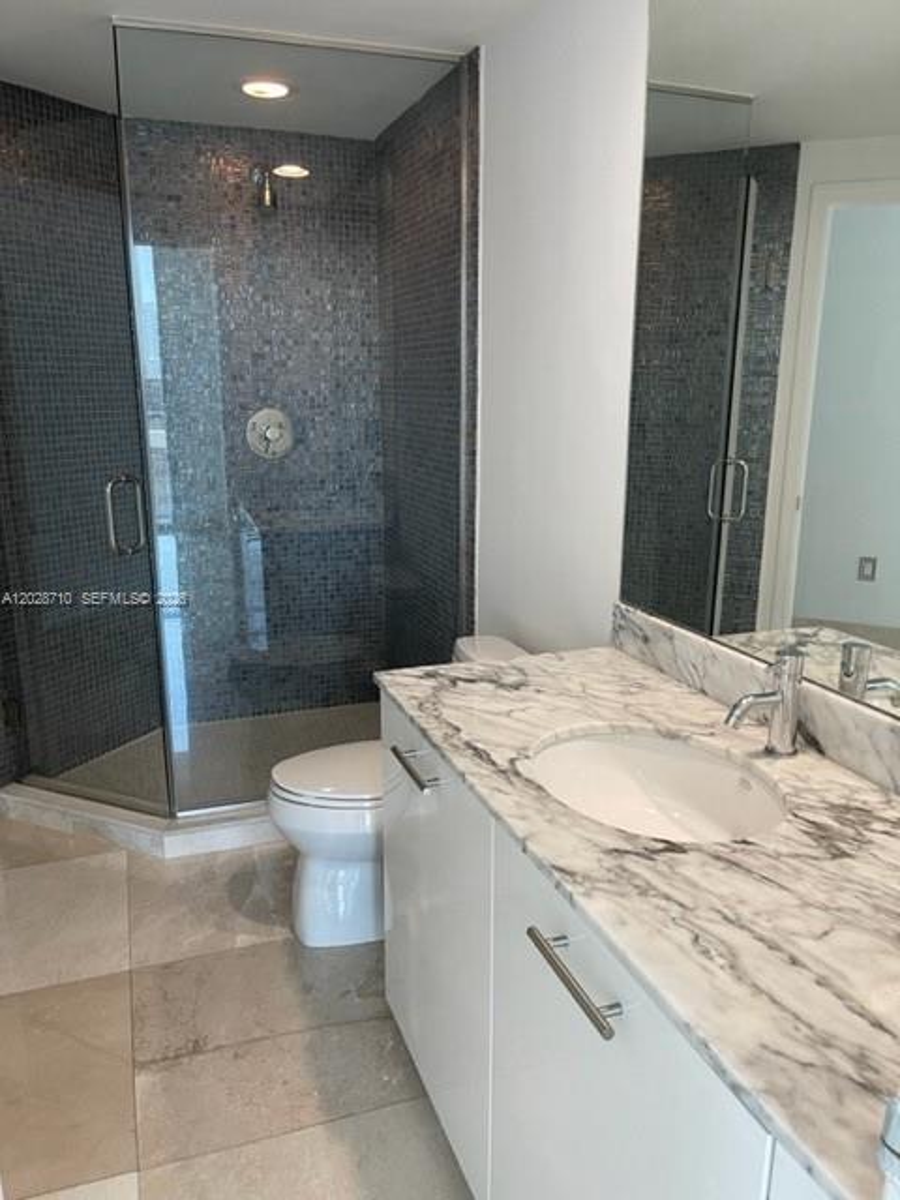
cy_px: 600
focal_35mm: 26
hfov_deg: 53.1
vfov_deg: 67.3
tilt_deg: -13.5
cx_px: 450
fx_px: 901
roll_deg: +0.3
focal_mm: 5.1
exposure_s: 1/60
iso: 80
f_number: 1.6
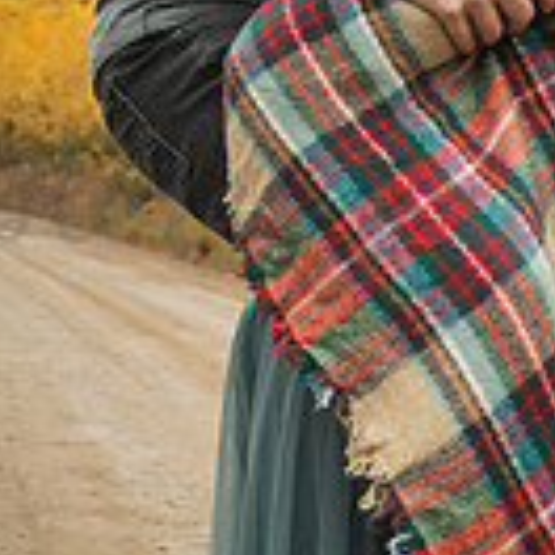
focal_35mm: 81
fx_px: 1469
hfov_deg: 20.7
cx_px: 557
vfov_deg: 21.3
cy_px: 193
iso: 320
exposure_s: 1/160
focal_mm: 28
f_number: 2.8
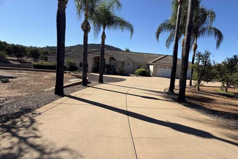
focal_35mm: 18
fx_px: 119
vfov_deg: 67.3
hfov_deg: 89.6
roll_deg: -5.1
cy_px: 77
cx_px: 134
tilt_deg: -4.7
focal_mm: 2.22
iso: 20
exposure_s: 1/820
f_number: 2.2
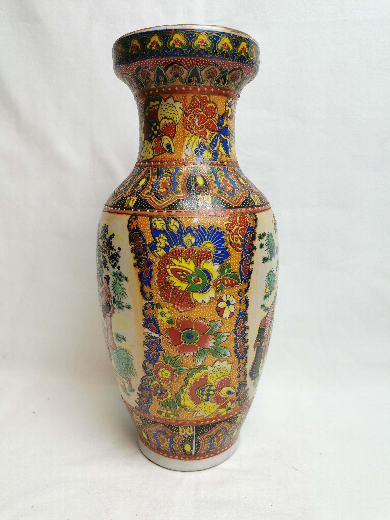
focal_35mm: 27
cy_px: 260
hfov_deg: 51.4
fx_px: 406
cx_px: 195
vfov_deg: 65.3
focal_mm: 5.58
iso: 80
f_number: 1.8
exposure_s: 1/100
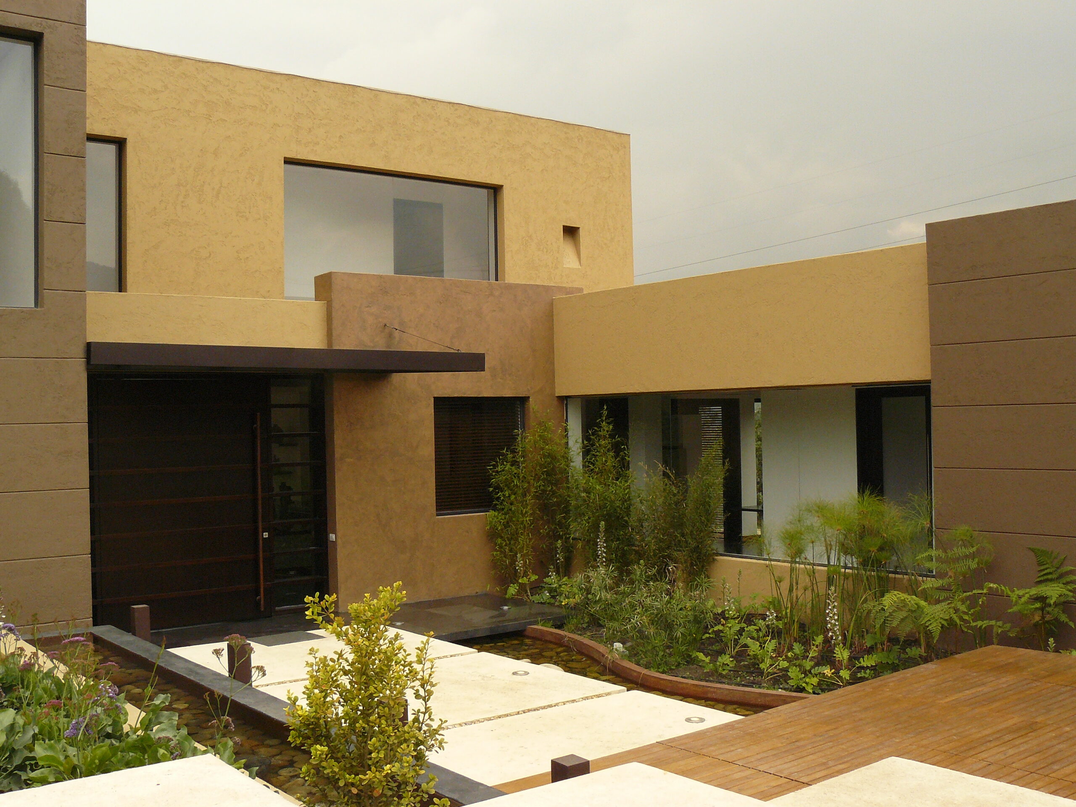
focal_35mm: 36
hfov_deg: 51.4
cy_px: 404
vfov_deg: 39.7
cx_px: 538
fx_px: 1119
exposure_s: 1/250
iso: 200
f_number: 5.6
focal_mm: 6
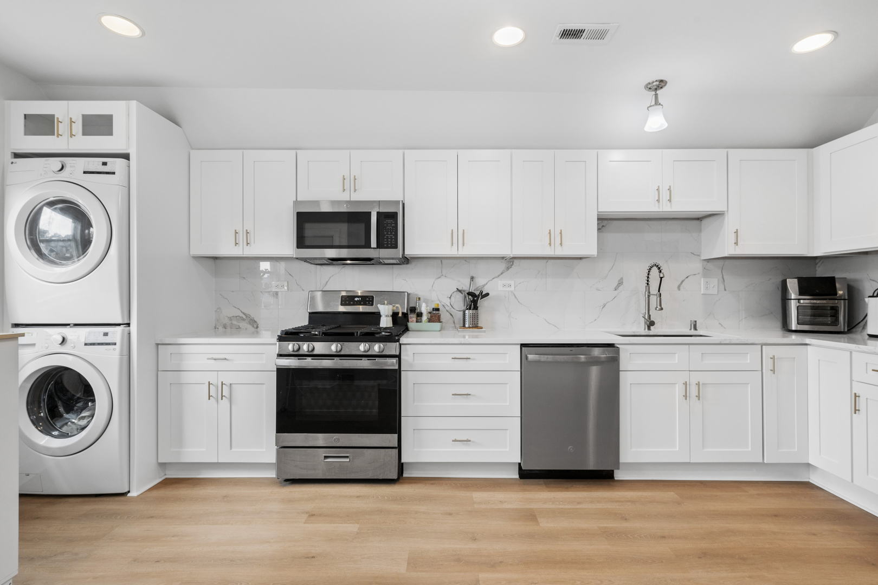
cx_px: 439
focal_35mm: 17
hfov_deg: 93.3
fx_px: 415
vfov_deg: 70.4
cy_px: 292
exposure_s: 1/100
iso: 400
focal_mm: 17
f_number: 8
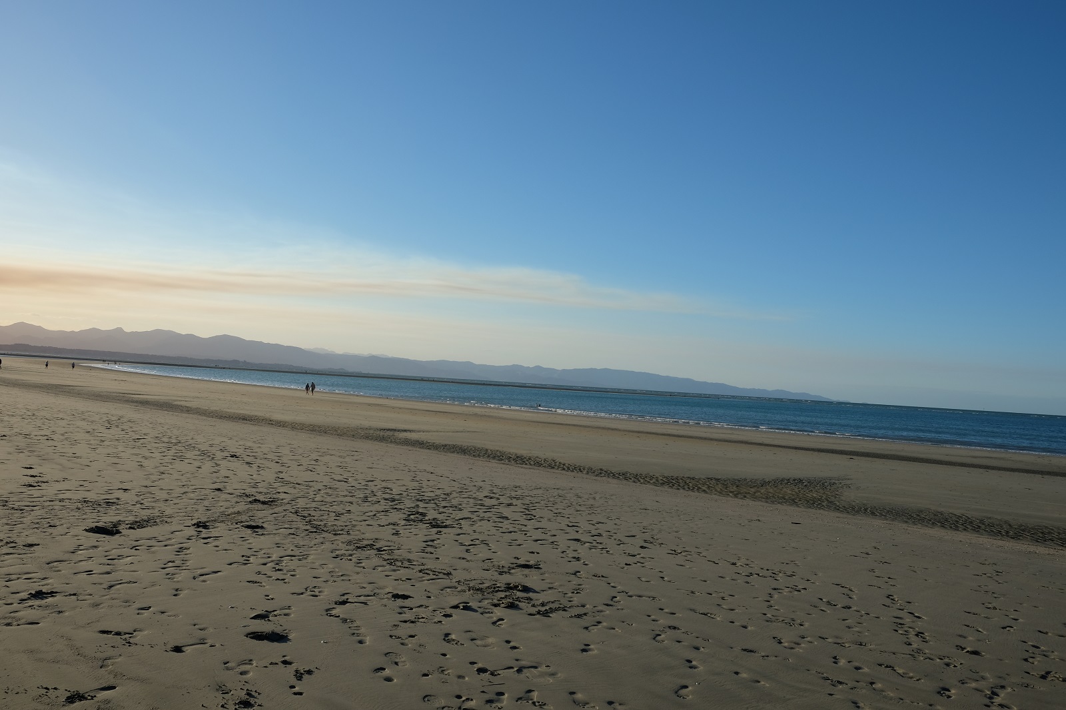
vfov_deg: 47.9
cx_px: 533
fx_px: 799
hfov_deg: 67.4
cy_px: 355
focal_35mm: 27
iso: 200
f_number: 8
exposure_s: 1/420
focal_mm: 18
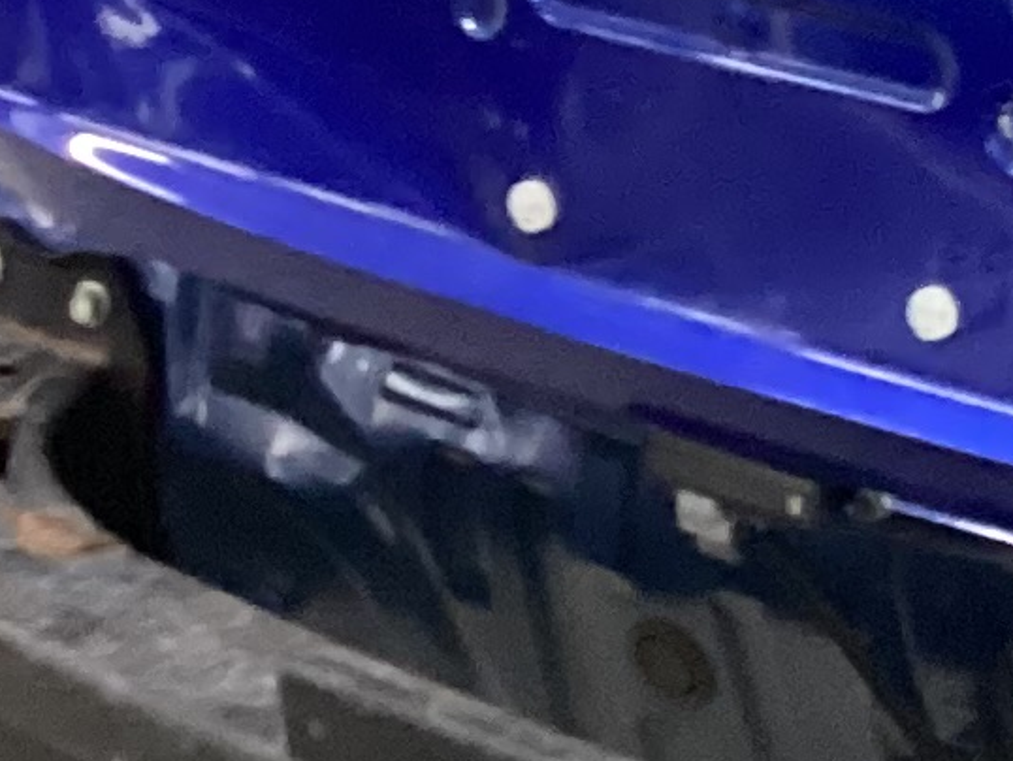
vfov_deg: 7.8
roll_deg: +2.7
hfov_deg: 9.7
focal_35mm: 188
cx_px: 2126
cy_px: -360
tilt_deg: -22.9
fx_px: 5504
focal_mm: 3.3
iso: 400
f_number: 2.4
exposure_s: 1/40
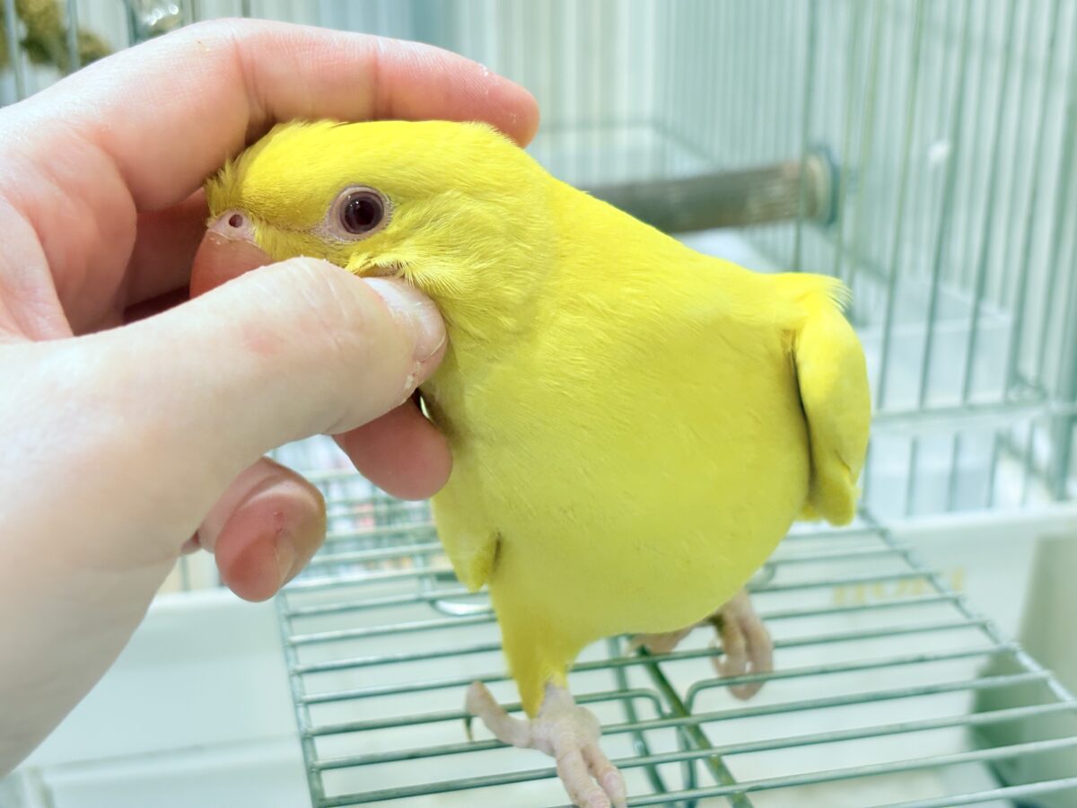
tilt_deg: -17.7
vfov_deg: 28.0
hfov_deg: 36.8
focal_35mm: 52
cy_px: 404
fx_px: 1618
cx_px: 538
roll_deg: +1.3
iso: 40
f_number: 1.6
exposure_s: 1/100
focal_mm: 5.96
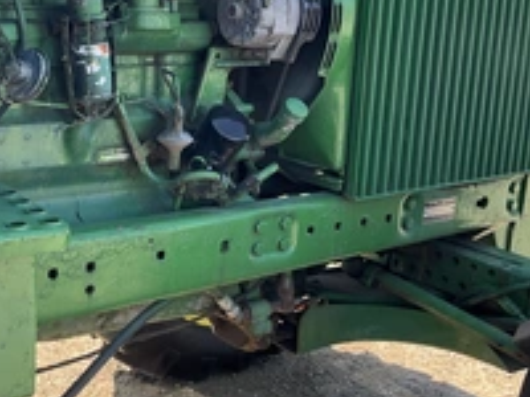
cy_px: 156
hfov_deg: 32.4
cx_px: 117
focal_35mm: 58
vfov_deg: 25.2
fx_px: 888
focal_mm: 3
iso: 20
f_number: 1.8
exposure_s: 1/205
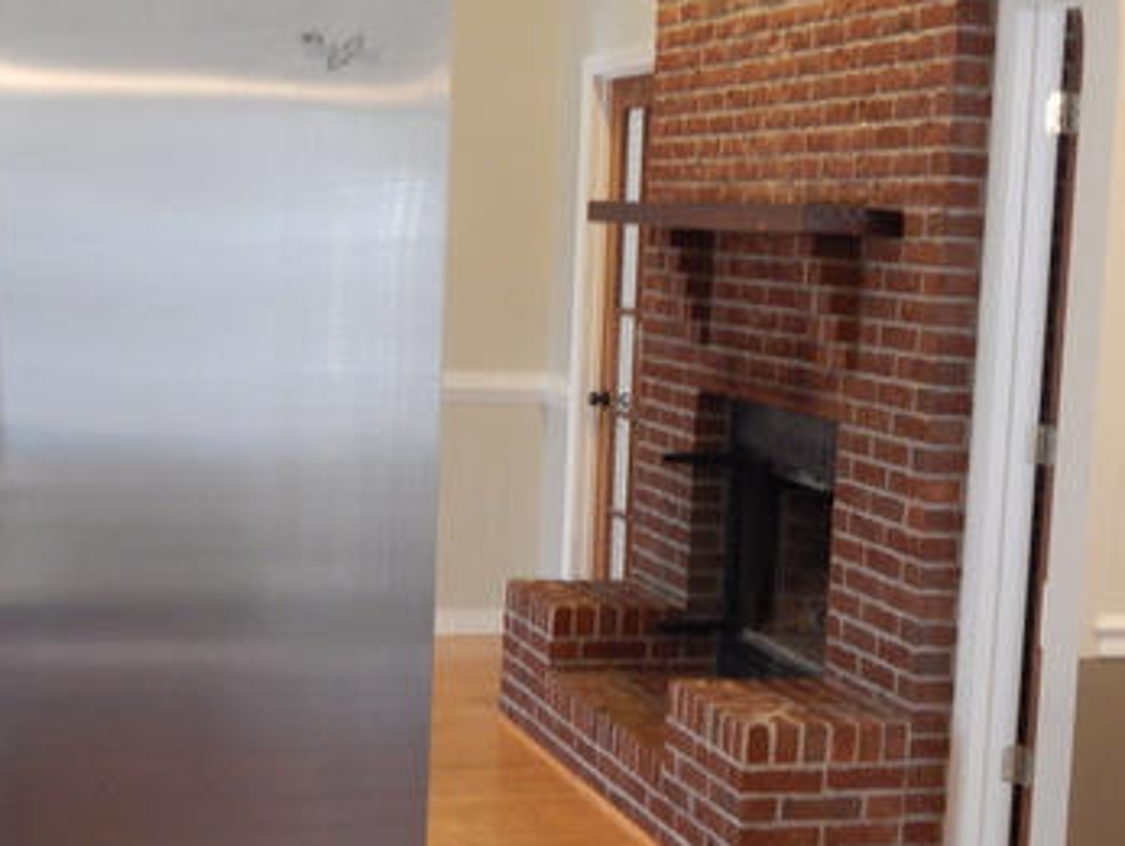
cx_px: 587
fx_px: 2277
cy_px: 515
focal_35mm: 70
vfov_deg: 21.0
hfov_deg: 27.7
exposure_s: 1/15
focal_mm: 6.8
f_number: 3.4
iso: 400
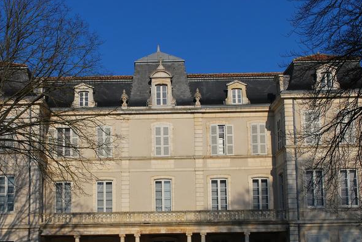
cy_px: 173
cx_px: 152
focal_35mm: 64
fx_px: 645
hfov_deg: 31.3
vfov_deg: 21.2
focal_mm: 28
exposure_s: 1/640
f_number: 13
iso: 200
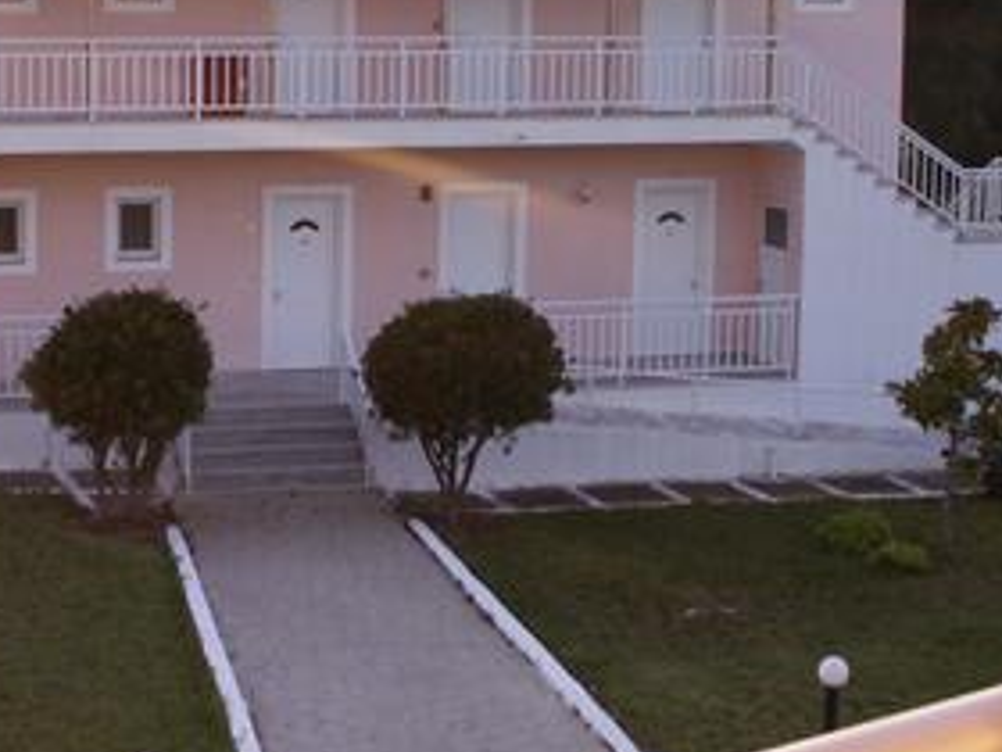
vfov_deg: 18.3
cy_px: 179
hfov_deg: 24.0
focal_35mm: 80
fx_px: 2316
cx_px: 175
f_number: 4
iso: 50
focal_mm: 5.86
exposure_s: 1/100
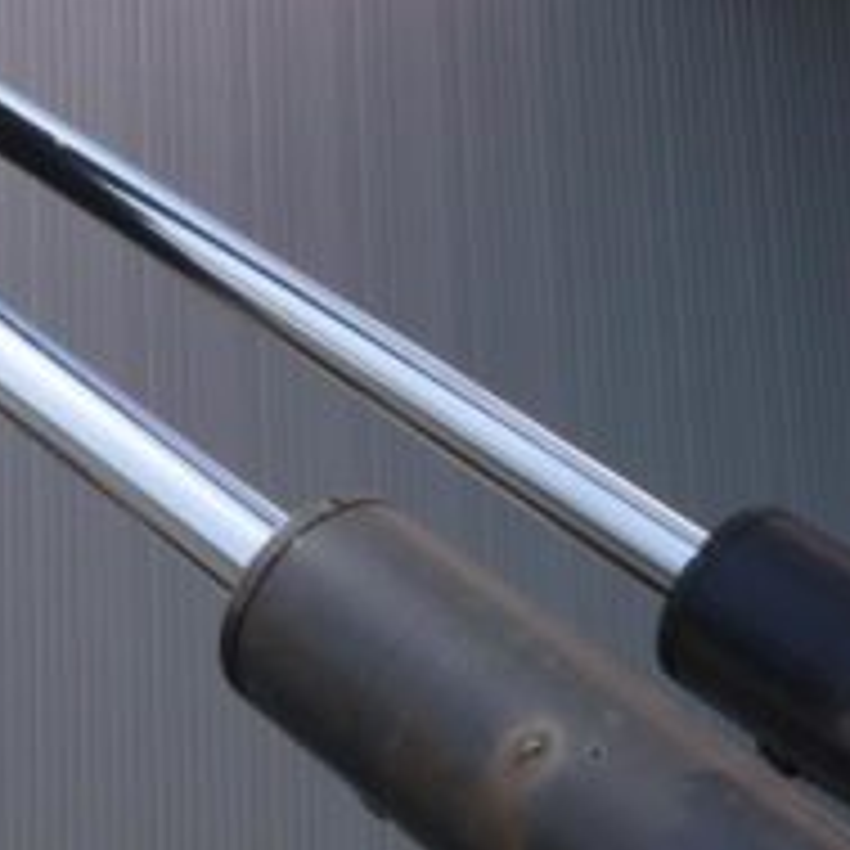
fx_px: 2667
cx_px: -72
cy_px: 135
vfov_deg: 17.9
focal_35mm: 96
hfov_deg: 17.5
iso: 160
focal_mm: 16
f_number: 8
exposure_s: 1/400
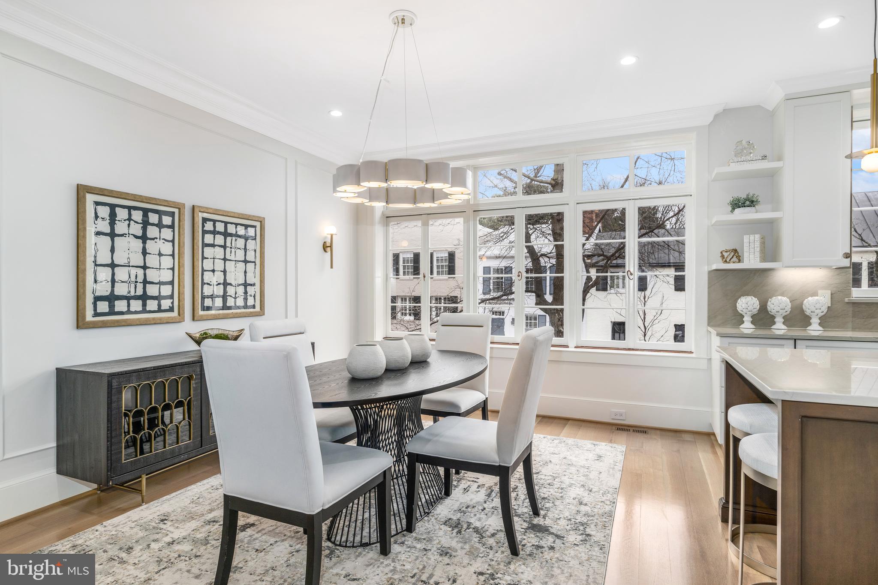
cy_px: 292
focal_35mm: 19
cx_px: 439
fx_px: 463
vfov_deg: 64.5
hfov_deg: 86.9
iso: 200
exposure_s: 1/15
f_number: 8
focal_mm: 19
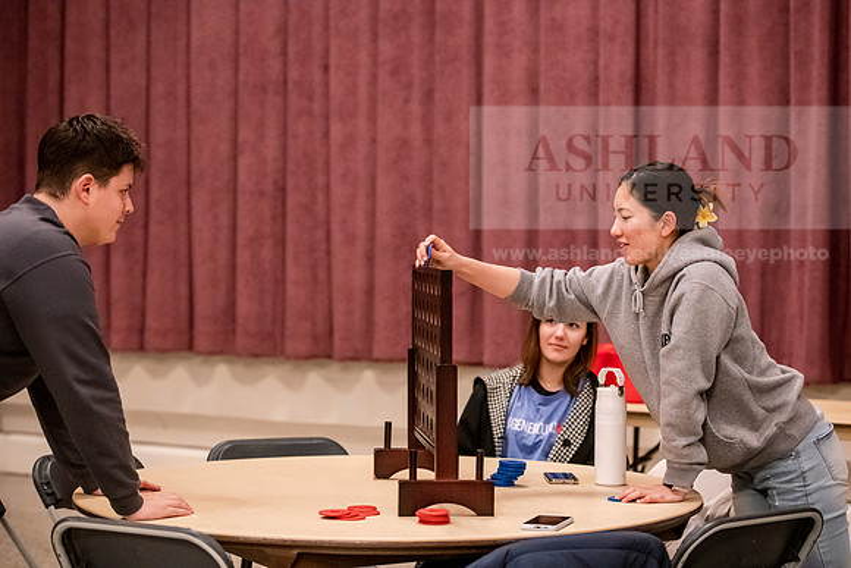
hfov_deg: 23.6
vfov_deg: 15.9
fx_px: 2033
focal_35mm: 86
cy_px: 284
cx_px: 426
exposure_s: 1/125
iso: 5000
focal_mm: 86
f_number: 3.2
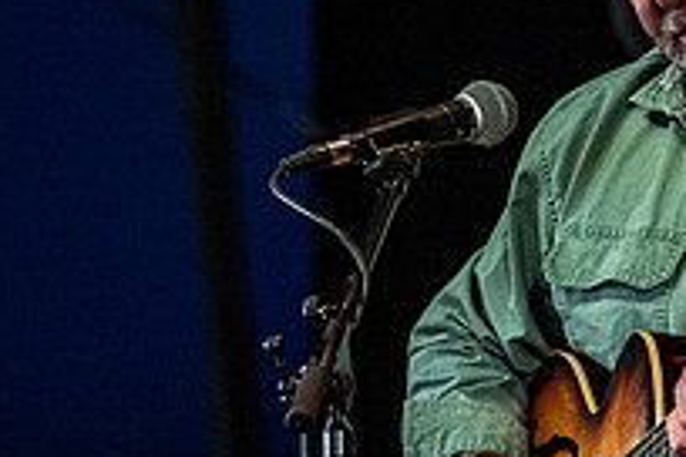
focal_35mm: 568
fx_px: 10823
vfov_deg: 2.4
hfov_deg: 3.6
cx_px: 720
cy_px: 225
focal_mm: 200
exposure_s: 1/800
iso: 6400
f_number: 5.6
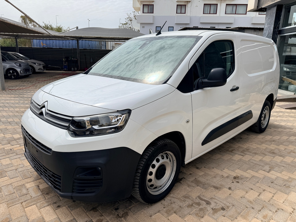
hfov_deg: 71.6
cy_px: 111
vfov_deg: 56.8
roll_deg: -1.8
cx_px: 148
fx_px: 205
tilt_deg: -14.0
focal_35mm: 24
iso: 80
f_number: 1.78
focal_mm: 6.76
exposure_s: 1/6711
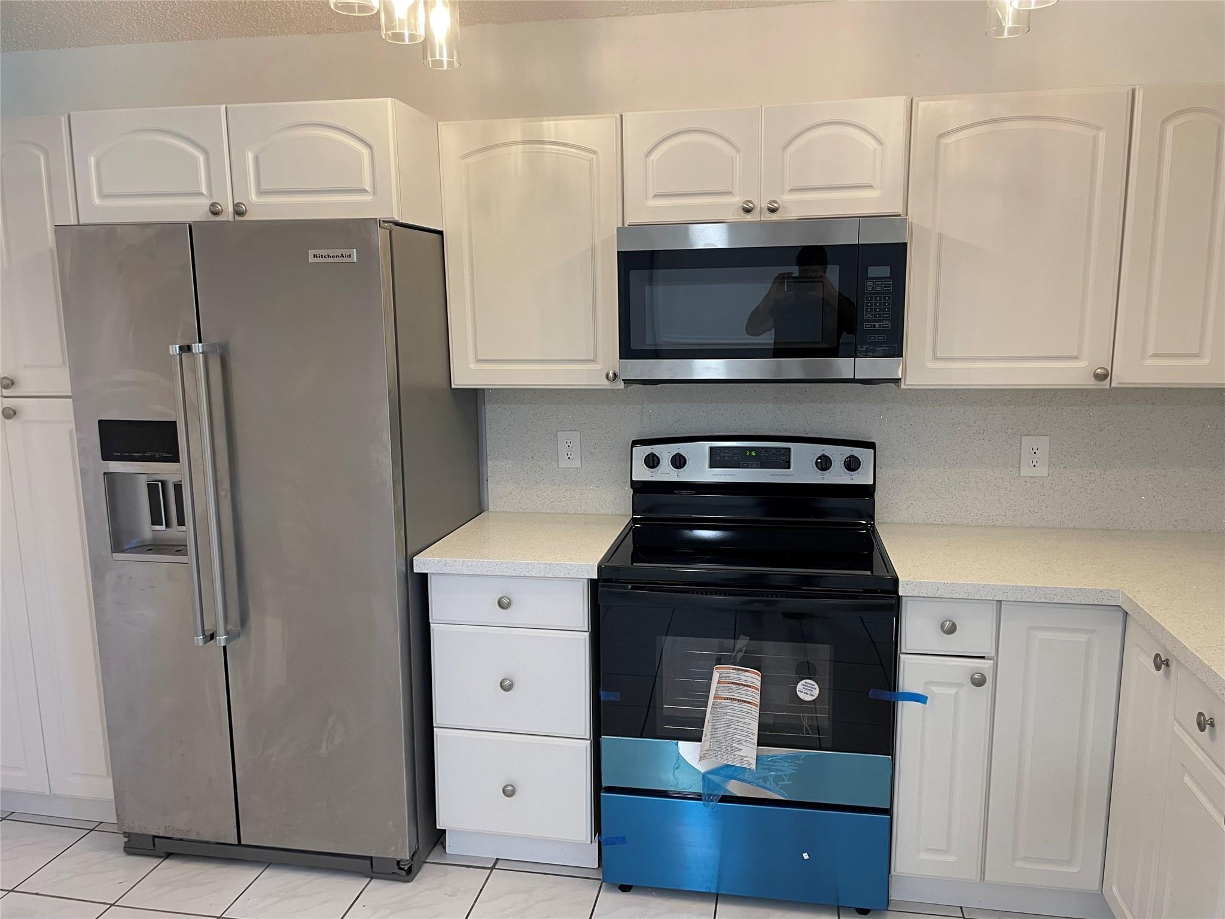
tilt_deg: -9.5
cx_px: 612
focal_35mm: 26
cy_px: 460
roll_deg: +0.9
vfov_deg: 53.1
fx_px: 920
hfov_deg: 67.3
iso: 80
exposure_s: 1/60
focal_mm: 4.2
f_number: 1.6
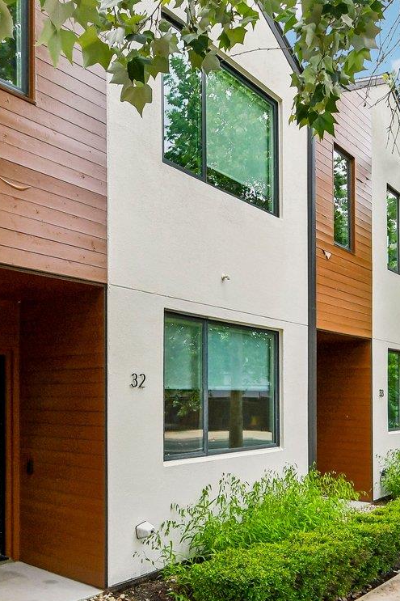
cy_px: 387
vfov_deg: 59.3
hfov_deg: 42.1
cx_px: 157
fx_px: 517
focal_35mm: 31
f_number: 8
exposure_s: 1/320
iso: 400
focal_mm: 10
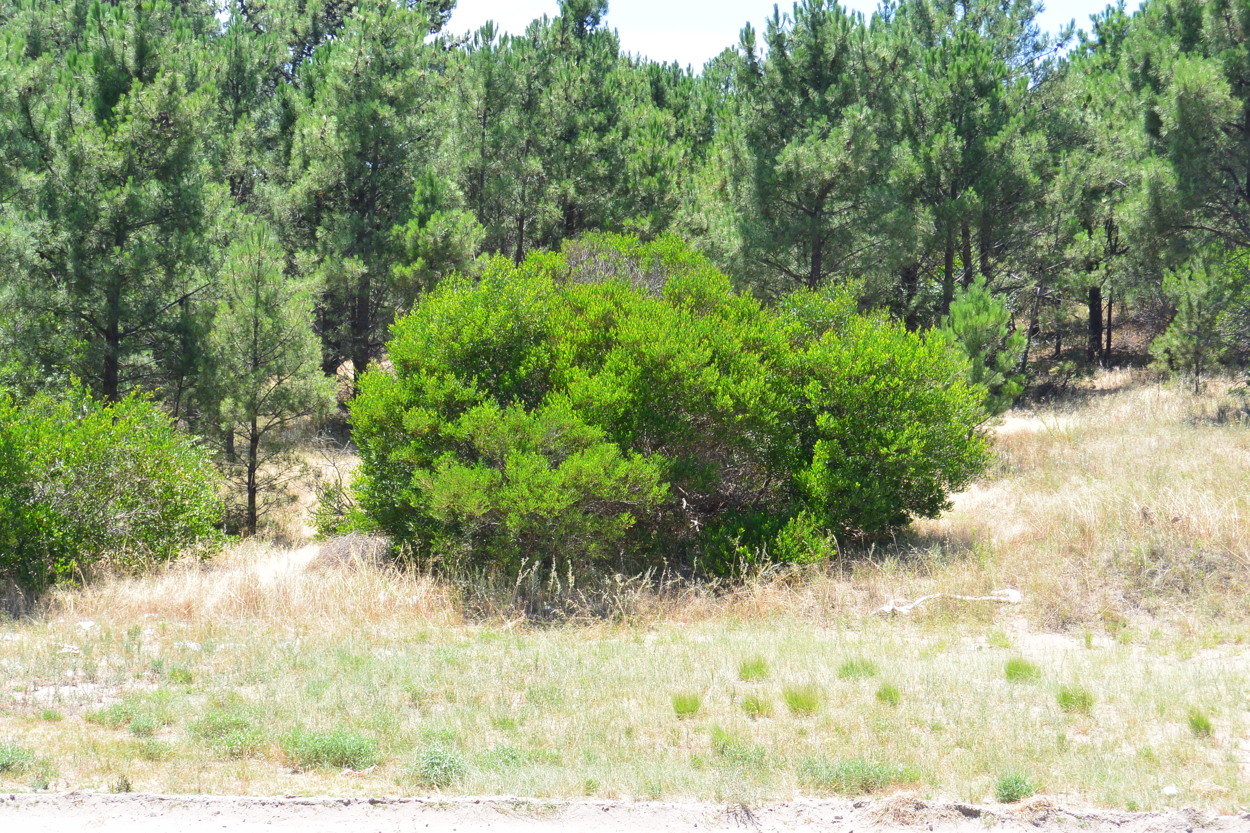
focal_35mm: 68
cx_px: 625
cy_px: 416
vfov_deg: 20.0
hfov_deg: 29.7
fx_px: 2361
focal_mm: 25.2
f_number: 5.3
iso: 160
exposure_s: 1/320
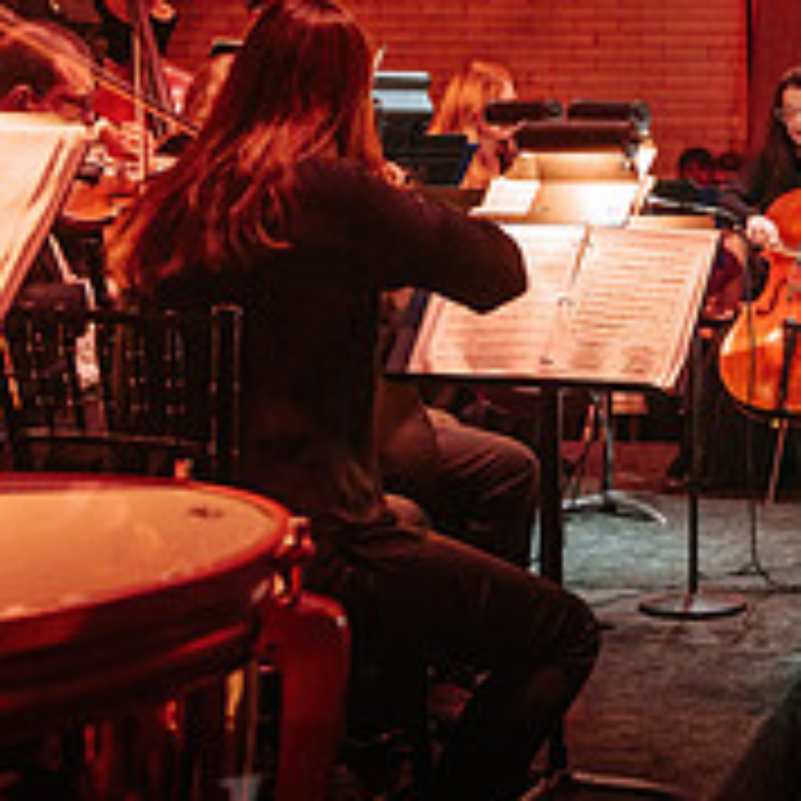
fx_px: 2251
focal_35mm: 86
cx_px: 850
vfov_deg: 20.1
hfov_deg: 19.4
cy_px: 254
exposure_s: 1/60
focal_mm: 30
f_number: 2.8
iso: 1600
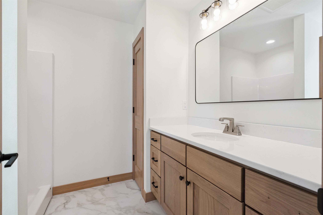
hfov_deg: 96.7
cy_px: 108
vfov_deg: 73.7
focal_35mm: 16
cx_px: 162
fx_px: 144
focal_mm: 16
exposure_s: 1/60
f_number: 10
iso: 800
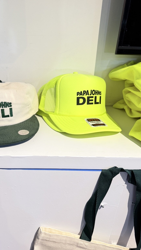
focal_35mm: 27
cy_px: 127
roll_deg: -2.2
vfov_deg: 69.8
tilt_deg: -28.2
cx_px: 47
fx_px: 179
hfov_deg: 42.3
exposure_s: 1/60
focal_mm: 6.76
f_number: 1.78
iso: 320
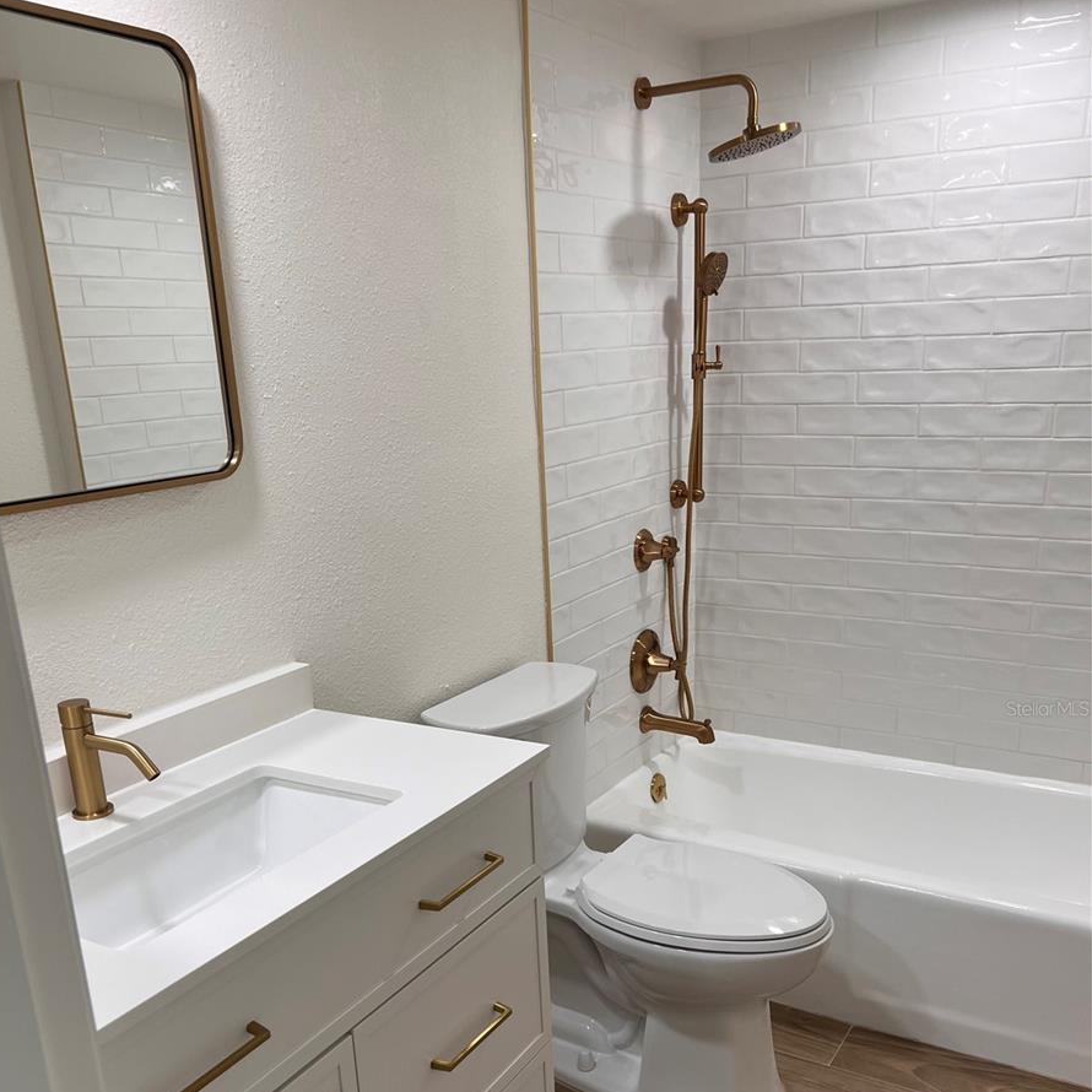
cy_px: 708
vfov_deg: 51.8
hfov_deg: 52.5
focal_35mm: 31
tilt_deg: -17.4
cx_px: 541
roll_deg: +1.7
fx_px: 1106
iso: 50
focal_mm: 5.7
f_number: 1.5
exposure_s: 1/120
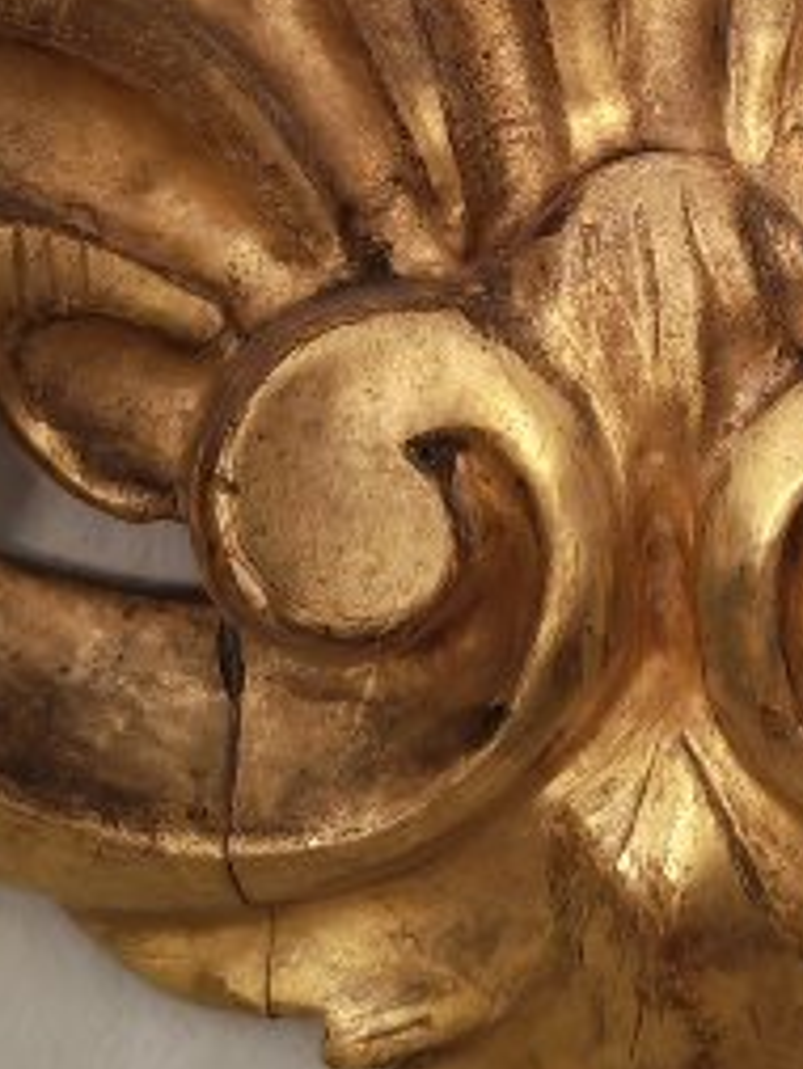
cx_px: 875
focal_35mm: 128
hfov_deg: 11.4
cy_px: -346
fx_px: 3956
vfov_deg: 14.7
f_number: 1.9
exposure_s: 1/60
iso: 1600
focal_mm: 6.12
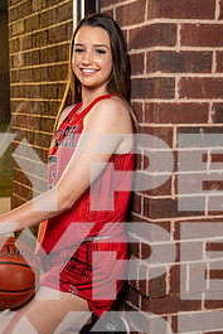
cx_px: 78
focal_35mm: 73
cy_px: 262
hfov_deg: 18.7
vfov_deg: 27.2
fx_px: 677
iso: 320
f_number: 3.2
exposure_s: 1/250
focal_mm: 43
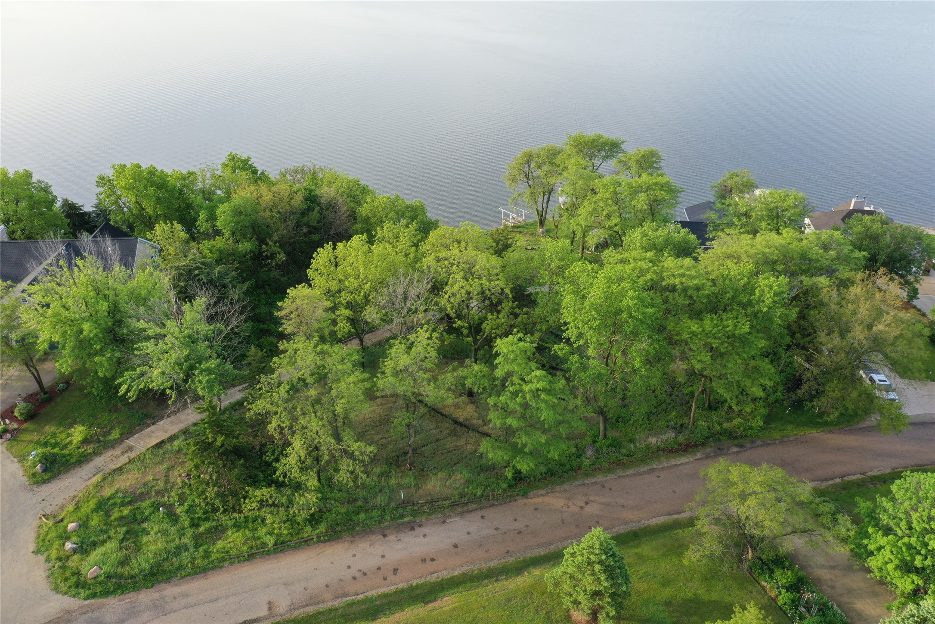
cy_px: 312
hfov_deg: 65.5
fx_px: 727
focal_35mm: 28
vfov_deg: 46.4
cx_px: 468
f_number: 8
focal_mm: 10.26
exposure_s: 1/40
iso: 100
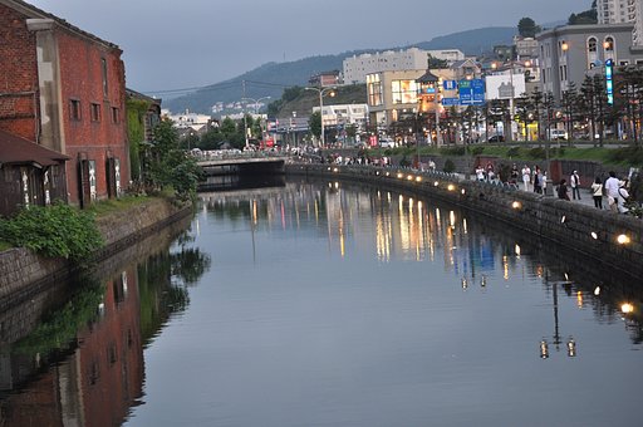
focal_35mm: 82
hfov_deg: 24.6
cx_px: 322
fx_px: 1472
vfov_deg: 16.5
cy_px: 214
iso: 450
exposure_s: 1/30
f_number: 4
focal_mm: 55
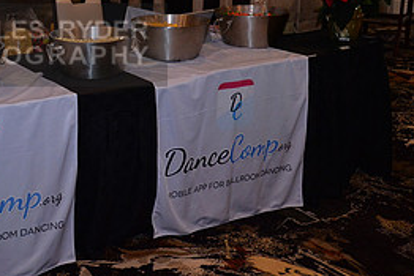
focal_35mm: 53
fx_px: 610
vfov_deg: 25.0
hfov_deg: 34.0
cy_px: 45
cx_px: -5
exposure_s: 1/250
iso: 2500
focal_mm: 24
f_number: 5.6
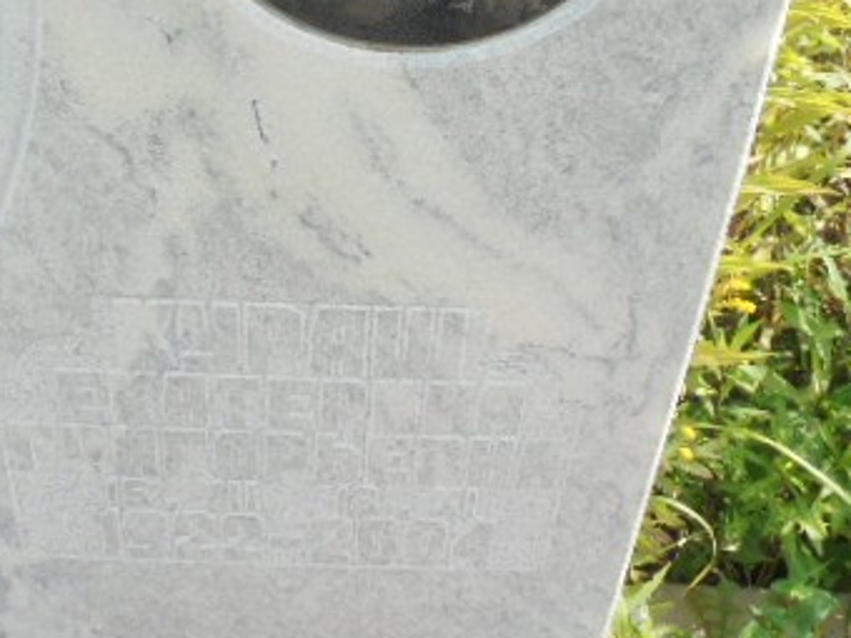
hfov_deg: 38.8
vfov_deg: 28.8
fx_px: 1205
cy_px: 95
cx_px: 365
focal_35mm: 49
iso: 100
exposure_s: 1/800
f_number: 3.5
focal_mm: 4.6
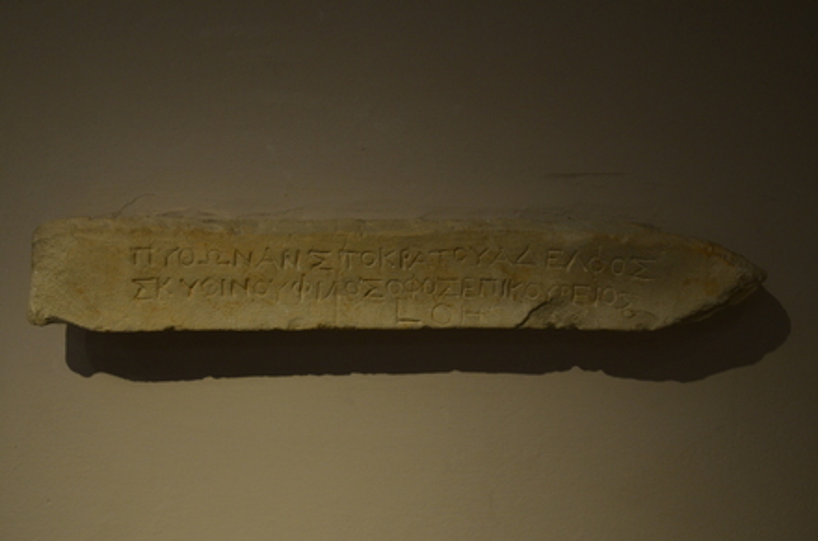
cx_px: 409
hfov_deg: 49.7
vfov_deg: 34.0
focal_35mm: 39
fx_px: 884
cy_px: 270
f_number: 5
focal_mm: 26
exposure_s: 1/100
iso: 1000
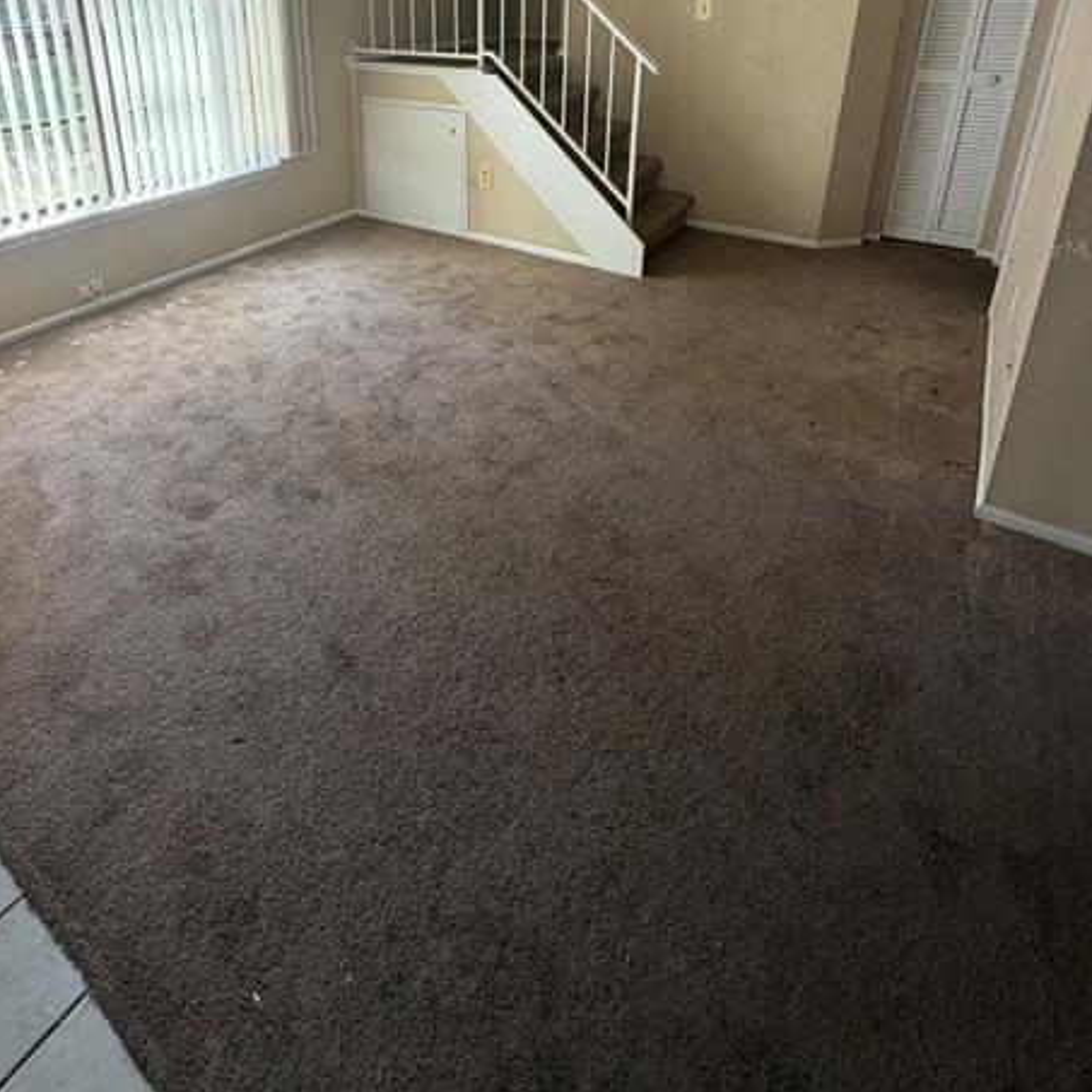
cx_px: 417
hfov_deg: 71.1
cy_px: 248
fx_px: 749
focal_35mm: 21
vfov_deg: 66.7
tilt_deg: -18.8
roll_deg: -1.3
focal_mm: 2.22
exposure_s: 1/121
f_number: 2.2
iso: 125
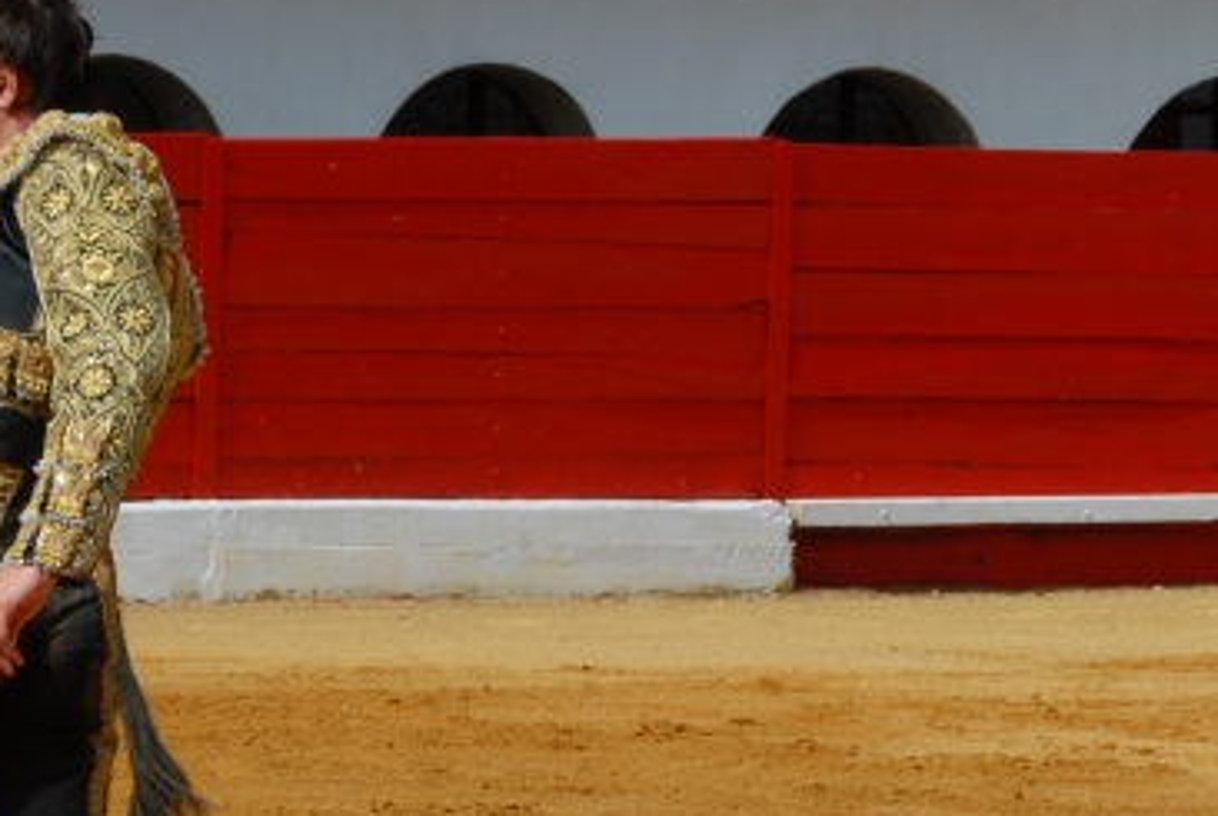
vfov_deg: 4.4
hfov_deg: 6.5
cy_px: 585
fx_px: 10650
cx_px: 20
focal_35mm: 314
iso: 100
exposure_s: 1/250
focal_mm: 75
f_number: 6.7
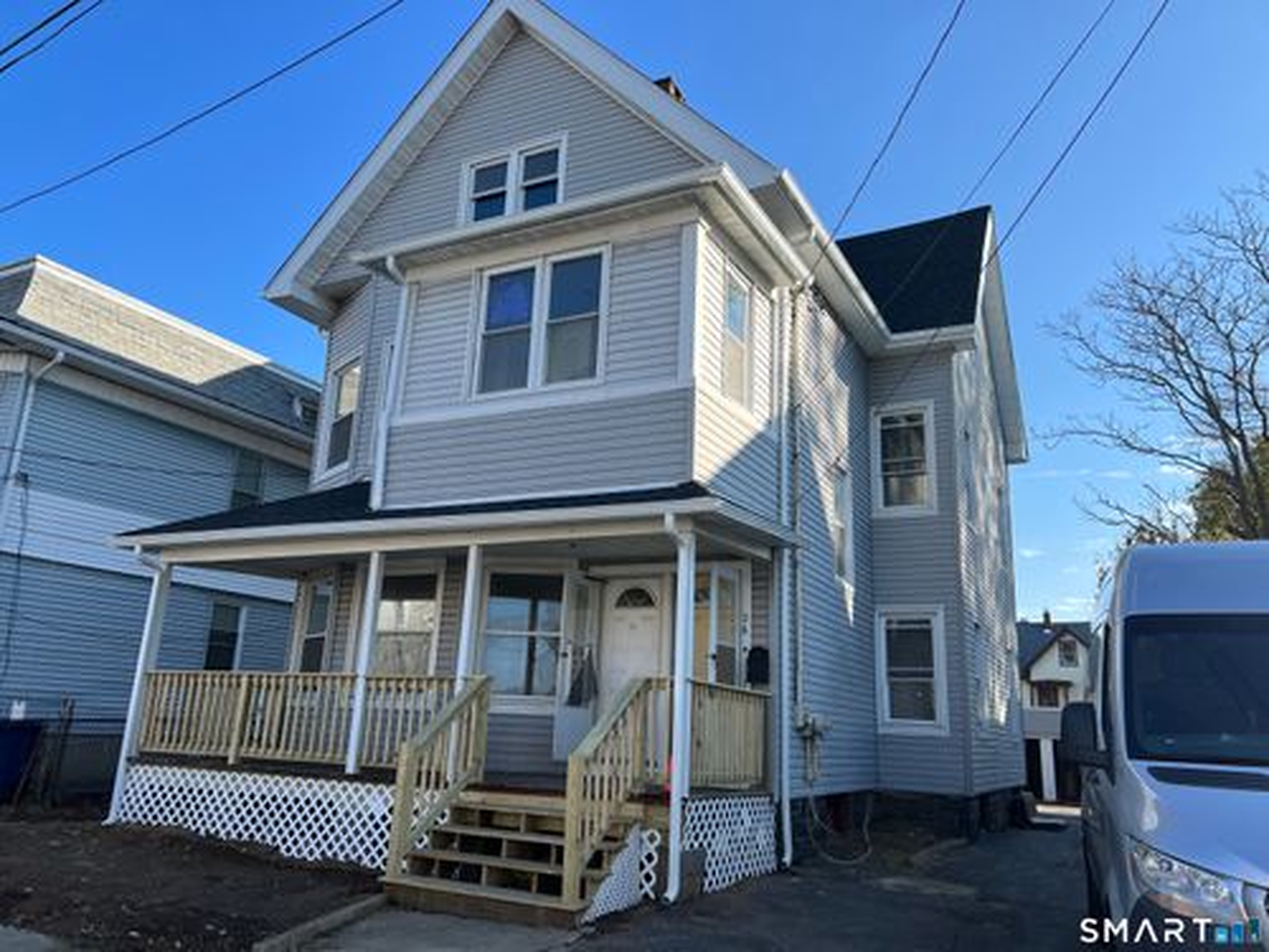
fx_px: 953
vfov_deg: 53.1
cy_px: 476
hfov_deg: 67.3
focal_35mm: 26
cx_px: 634
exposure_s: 1/2252
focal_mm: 5.7
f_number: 1.5
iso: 50
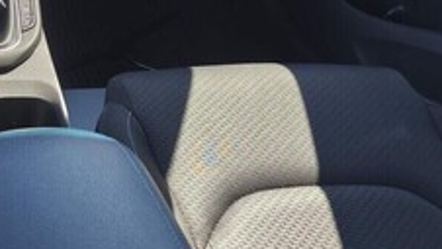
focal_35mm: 61
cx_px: -20
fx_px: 715
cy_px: -134
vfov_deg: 17.5
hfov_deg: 31.3
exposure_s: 1/99.9
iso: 200
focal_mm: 6.14
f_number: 1.65
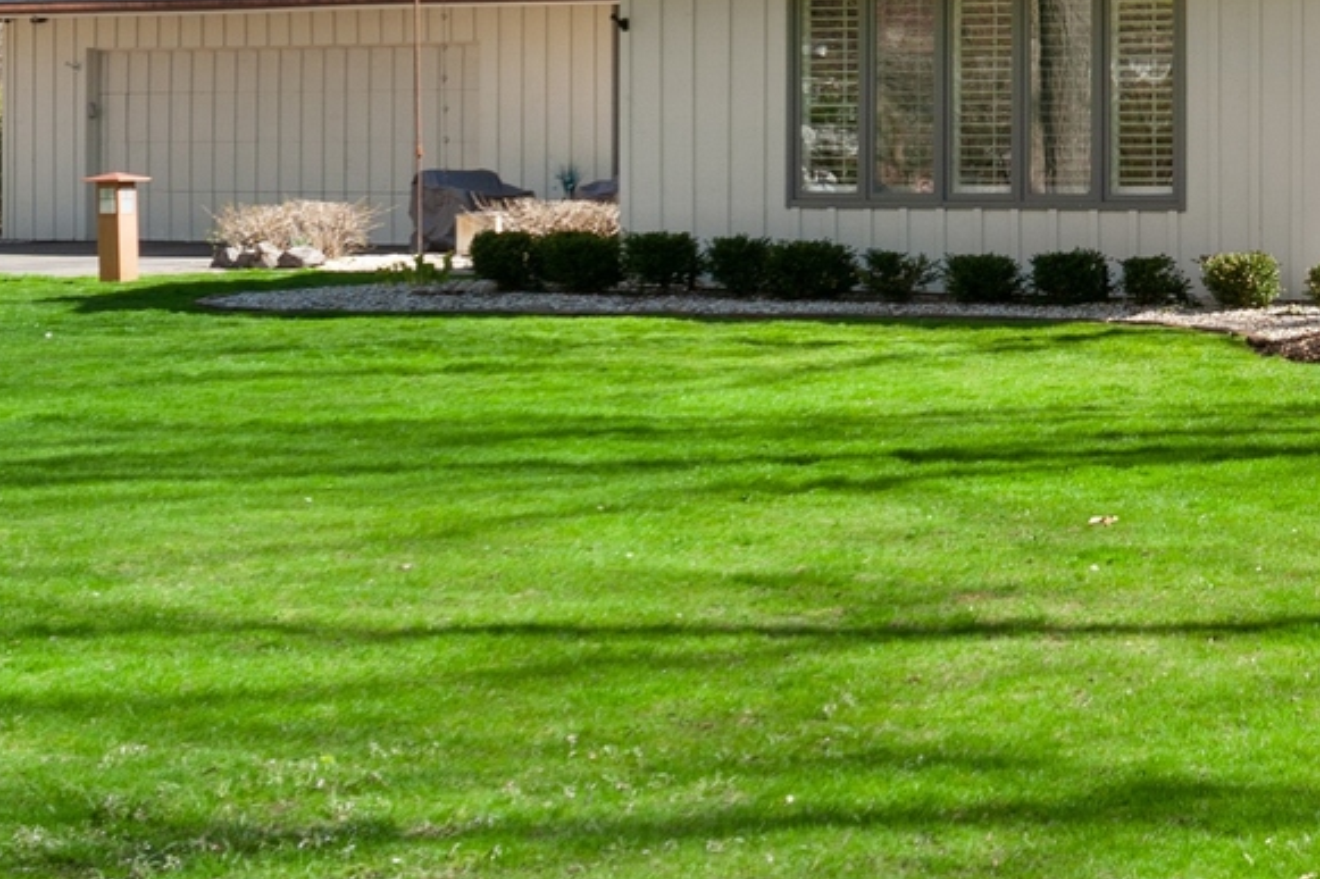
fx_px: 2969
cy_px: -232
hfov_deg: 23.4
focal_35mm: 81
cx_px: 1482
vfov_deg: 16.1
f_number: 8
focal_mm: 29
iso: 200
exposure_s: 1/800
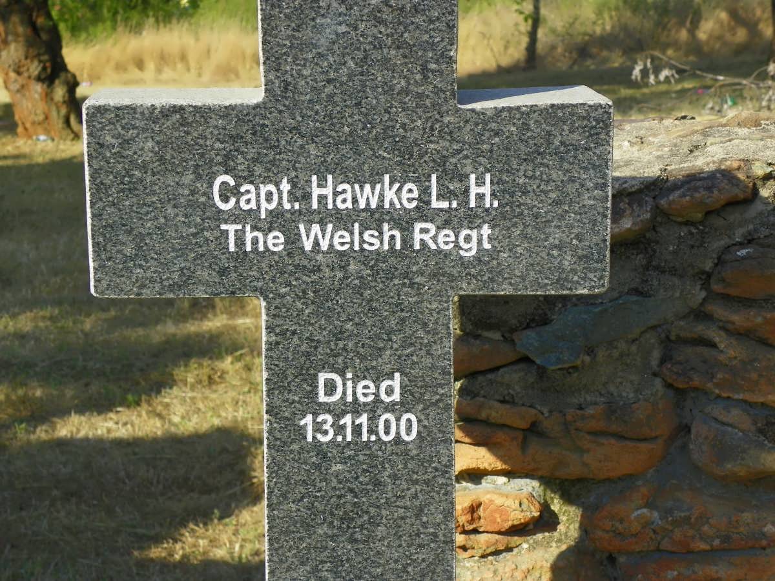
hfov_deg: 24.4
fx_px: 1791
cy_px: 290
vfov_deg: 18.4
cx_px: 388
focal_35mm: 80
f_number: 4.5
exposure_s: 1/200
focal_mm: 14.2
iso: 64
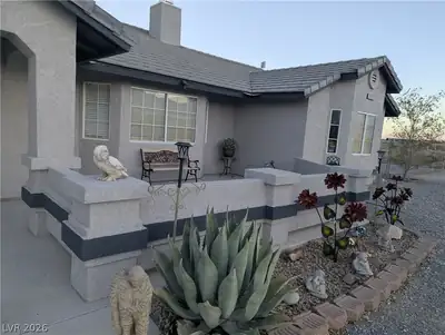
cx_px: 222
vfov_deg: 56.9
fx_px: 309
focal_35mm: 24
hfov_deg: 71.5
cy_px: 168
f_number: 1.85
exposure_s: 1/287
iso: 46
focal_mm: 6.81
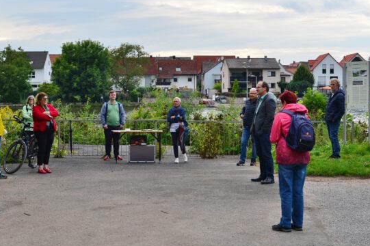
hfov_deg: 28.4
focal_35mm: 71
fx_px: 729
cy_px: 123
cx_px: 137
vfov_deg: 19.2
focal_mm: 50
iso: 200
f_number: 7.1
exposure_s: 1/200
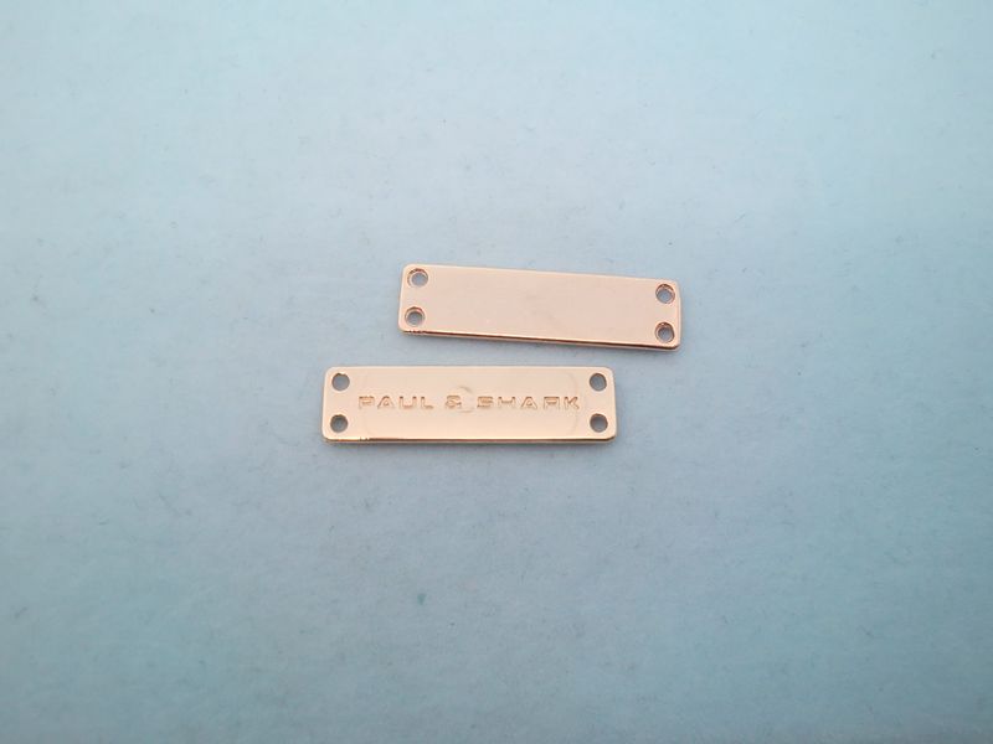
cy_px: 372
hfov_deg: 54.0
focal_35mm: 34
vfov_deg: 41.8
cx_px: 496
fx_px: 975
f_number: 2.8
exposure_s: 1/100
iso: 200
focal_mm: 5.58
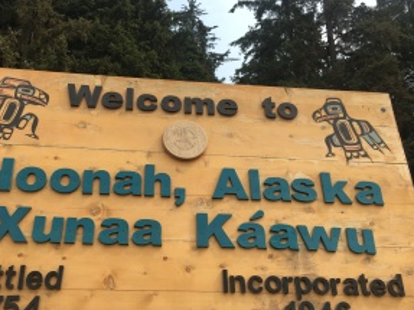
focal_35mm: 37
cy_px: 173
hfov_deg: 50.0
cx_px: 180
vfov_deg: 38.6
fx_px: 442
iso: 25
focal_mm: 4.15
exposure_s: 1/950
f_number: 2.2
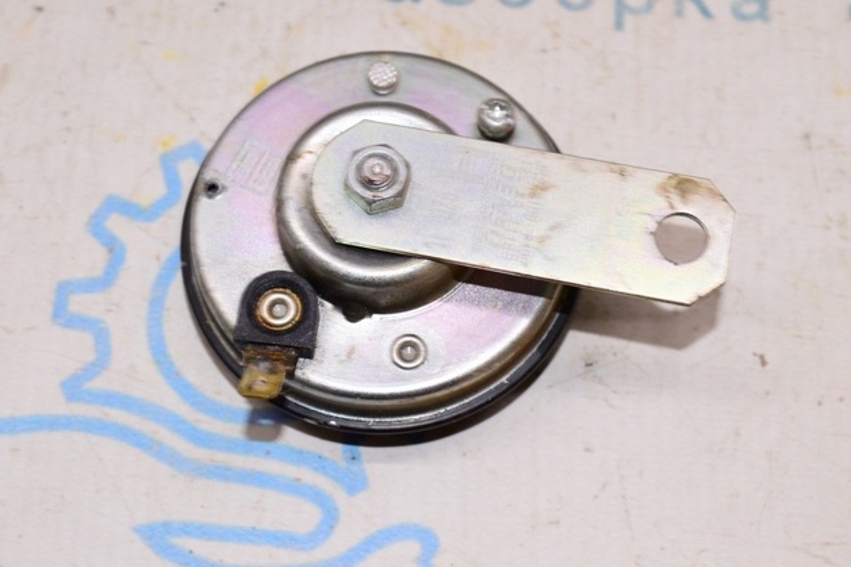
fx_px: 1512
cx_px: 425
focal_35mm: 64
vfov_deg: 21.2
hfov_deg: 31.4
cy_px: 281
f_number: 8
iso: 1600
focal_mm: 42
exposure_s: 1/125
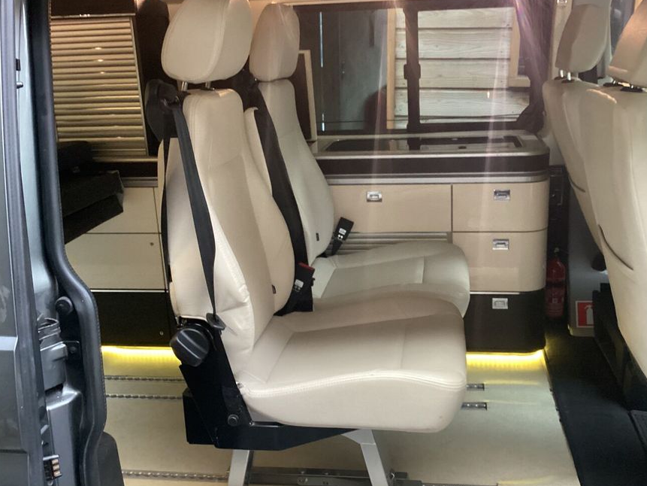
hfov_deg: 51.2
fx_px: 673
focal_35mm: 36
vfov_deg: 39.6
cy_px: 224
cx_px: 360
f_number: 2.4
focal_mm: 3.3
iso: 400
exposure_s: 1/40
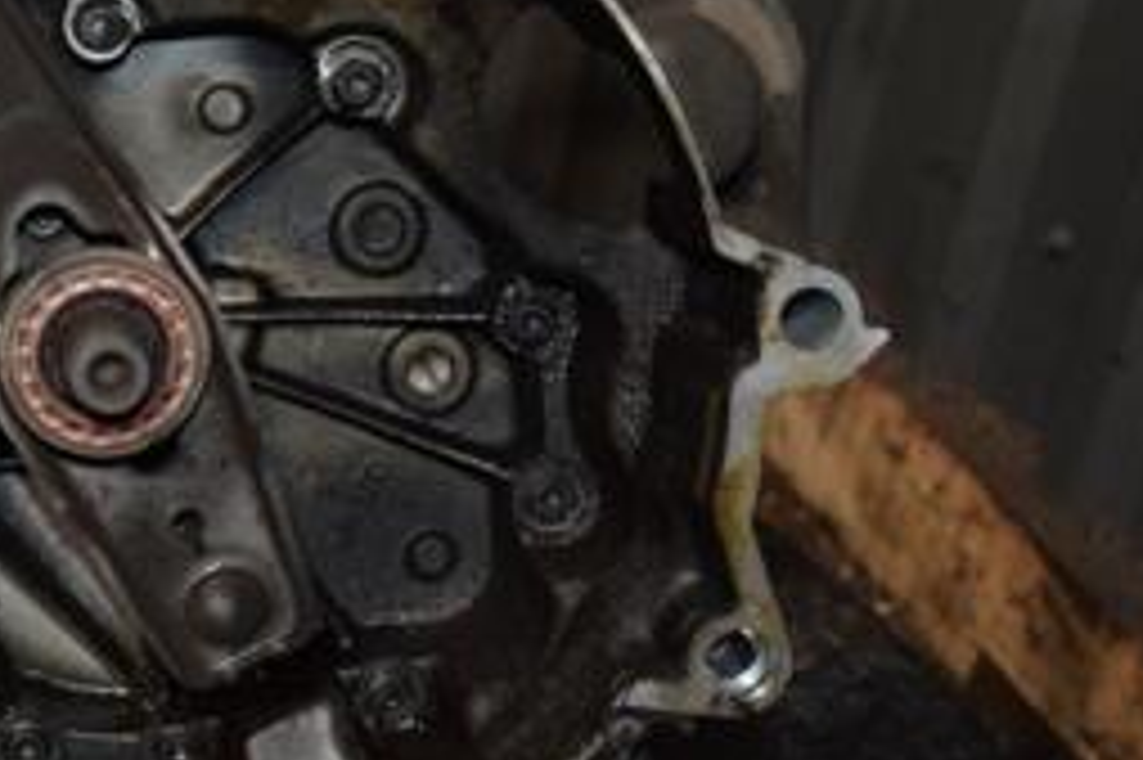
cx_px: -50
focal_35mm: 85
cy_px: 346
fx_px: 2697
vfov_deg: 16.0
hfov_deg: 22.8
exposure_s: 1/60
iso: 800
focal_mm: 24
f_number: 5
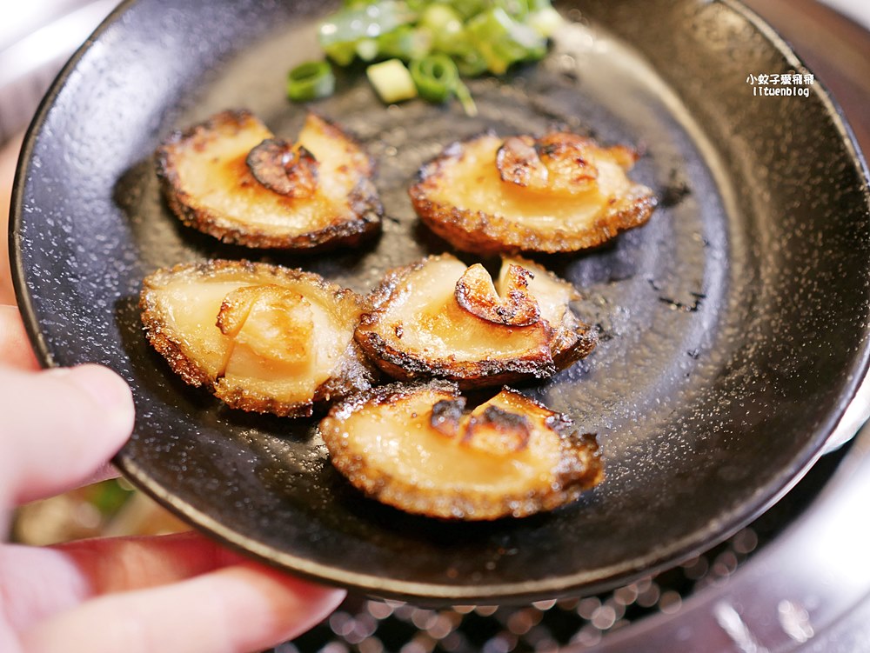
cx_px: 435
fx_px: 1257
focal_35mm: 50
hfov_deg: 38.2
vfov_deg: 29.1
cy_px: 326
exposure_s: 1/60
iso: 320
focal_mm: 25
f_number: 1.8
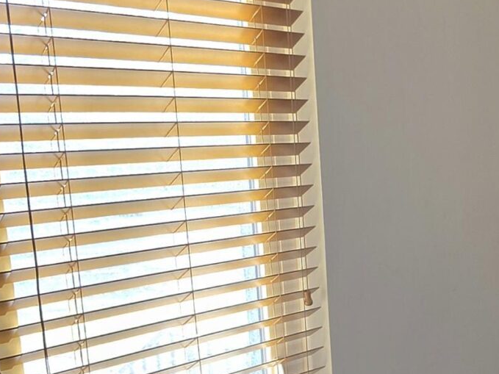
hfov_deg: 37.0
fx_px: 706
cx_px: 425
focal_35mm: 49
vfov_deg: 29.2
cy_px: 276
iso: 32
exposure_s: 1/120
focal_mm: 2.2
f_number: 1.9
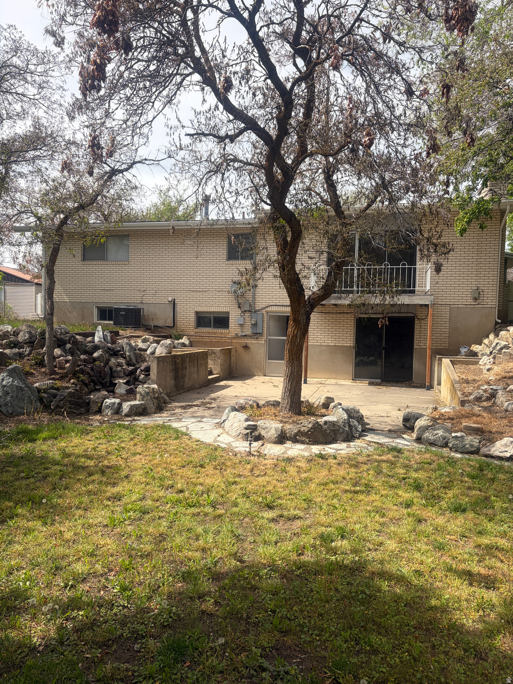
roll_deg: -1.1
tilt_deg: -1.7
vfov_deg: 67.3
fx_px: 514
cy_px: 342
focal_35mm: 26
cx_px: 256
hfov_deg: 53.1
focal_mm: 5.96
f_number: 1.6
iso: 50
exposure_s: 1/2639
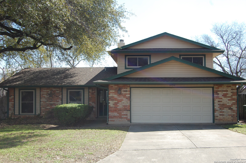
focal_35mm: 45
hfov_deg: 43.6
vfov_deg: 29.8
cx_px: 123
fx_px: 307
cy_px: 82
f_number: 7.1
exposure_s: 1/200
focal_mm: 30
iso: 200
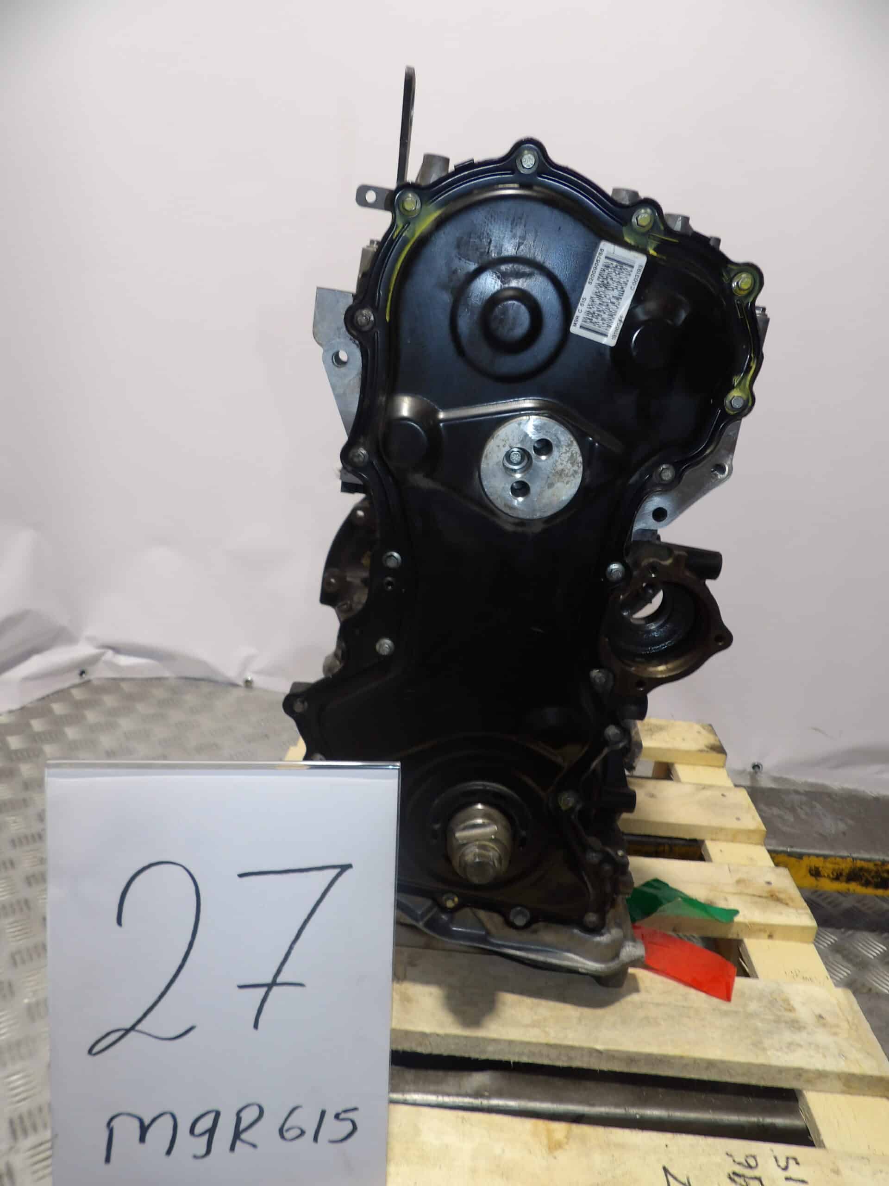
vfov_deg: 71.6
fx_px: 822
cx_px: 444
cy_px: 593
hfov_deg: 56.8
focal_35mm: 24
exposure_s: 1/33
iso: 125
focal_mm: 4.3
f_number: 2.8
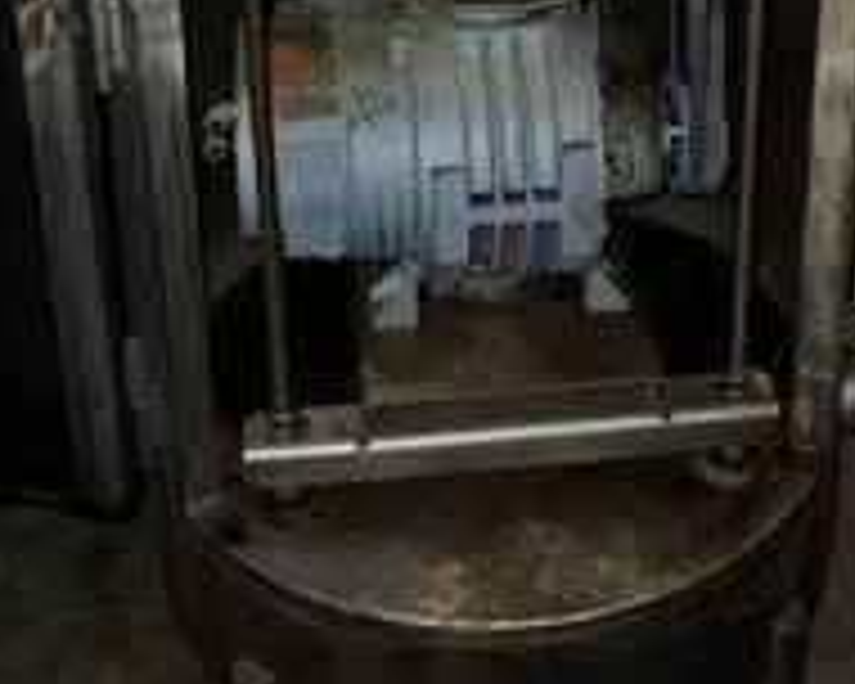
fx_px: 1873
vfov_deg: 19.5
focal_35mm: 74
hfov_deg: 25.7
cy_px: -130
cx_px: 482
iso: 140
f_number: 4.5
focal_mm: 5.9
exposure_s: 1/64
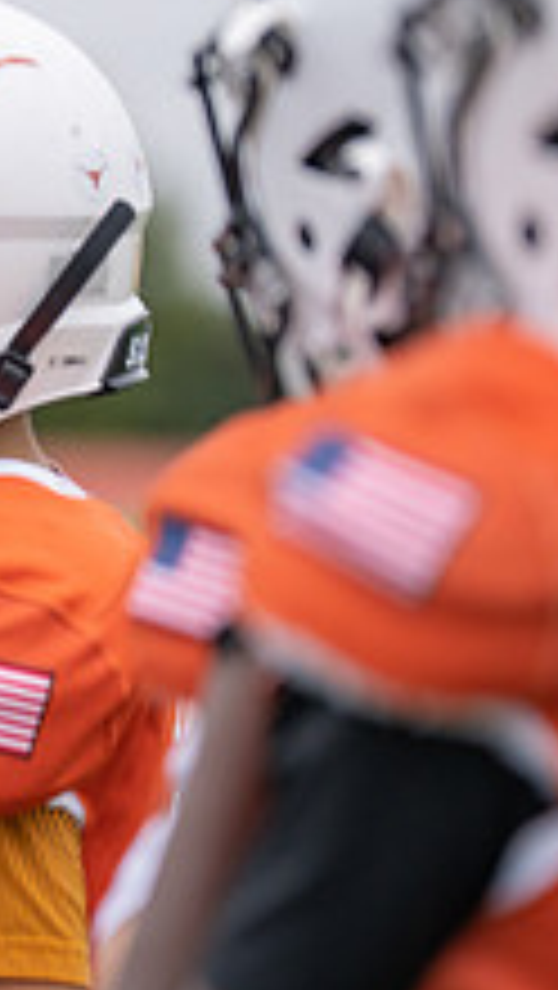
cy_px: 367
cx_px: -662
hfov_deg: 3.4
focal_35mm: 356
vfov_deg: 6.1
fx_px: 9350
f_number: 2.8
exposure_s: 1/1000
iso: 500
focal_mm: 129
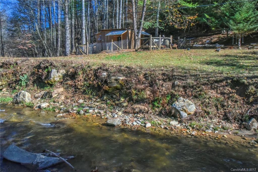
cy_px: 86
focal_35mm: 34
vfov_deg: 38.9
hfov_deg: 55.8
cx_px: 129
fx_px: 244
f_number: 20
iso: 4000
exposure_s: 1/400
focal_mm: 34
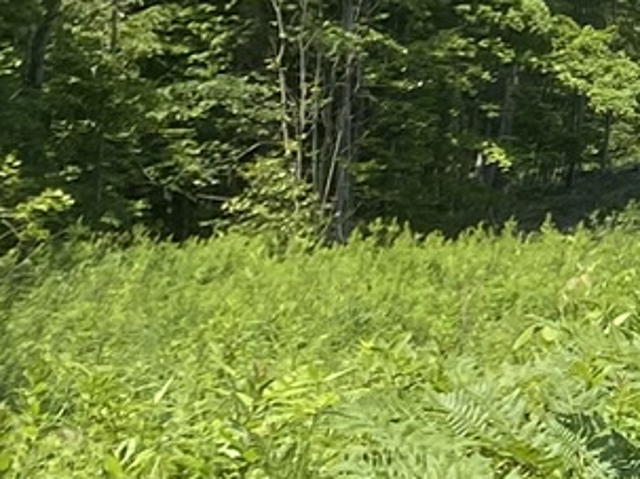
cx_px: 1971
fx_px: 3253
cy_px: -154
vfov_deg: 8.3
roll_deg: -0.8
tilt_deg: +7.0
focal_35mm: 176
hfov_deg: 9.0
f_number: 1.8
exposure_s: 1/1866
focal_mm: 4.25
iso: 32
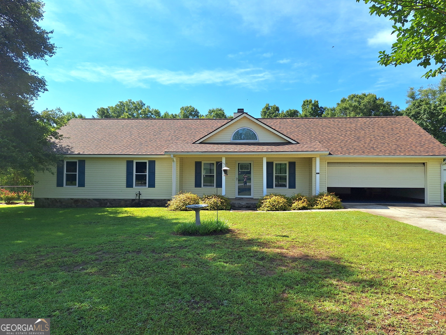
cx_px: 223
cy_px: 168
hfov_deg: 73.9
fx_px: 296
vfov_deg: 58.9
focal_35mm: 23
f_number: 1.8
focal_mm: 5.54
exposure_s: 1/3333
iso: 40
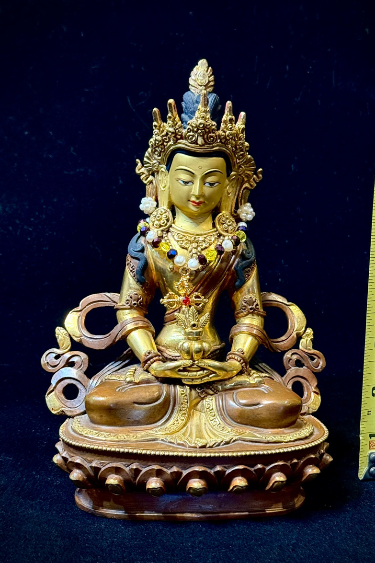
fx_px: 797
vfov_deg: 38.9
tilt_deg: -12.6
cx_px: 211
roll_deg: -3.0
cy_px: 285
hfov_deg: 26.5
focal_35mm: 51
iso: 400
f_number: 1.78
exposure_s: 1/40
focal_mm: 6.76
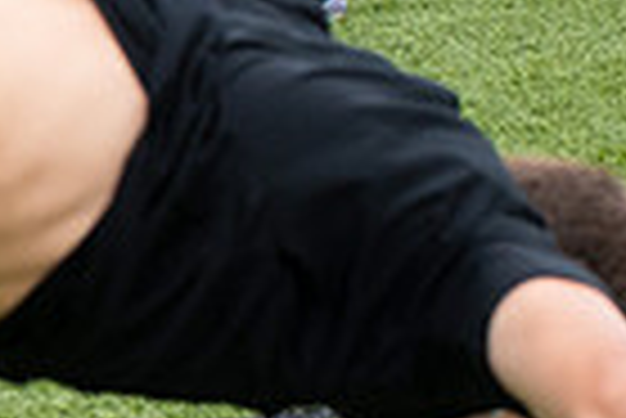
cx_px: -257
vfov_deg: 3.2
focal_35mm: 437
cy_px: 216
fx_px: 7607
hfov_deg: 4.7
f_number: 5.6
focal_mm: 70
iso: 500
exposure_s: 1/1250
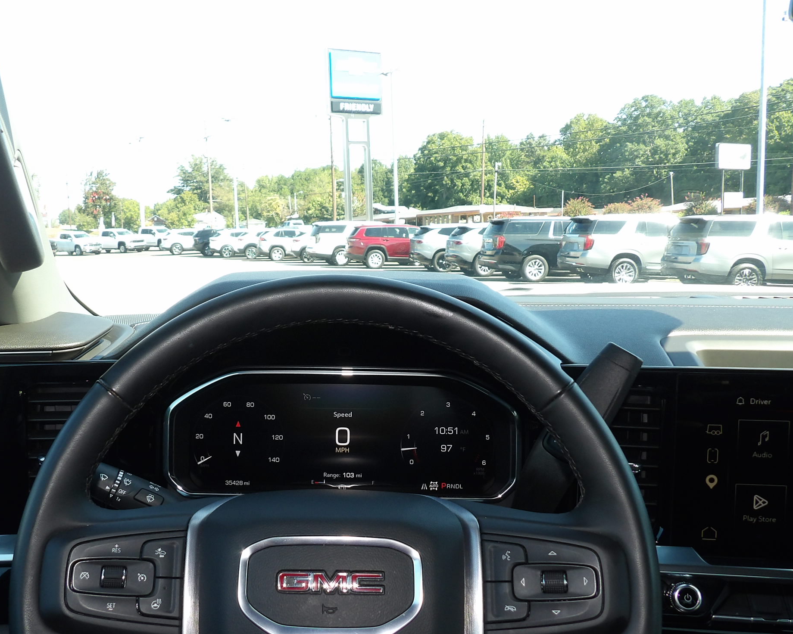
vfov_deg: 44.3
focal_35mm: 33
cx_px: 328
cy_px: 378
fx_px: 775
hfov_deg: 53.9
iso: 100
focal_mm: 4.3
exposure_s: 1/123
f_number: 3.2
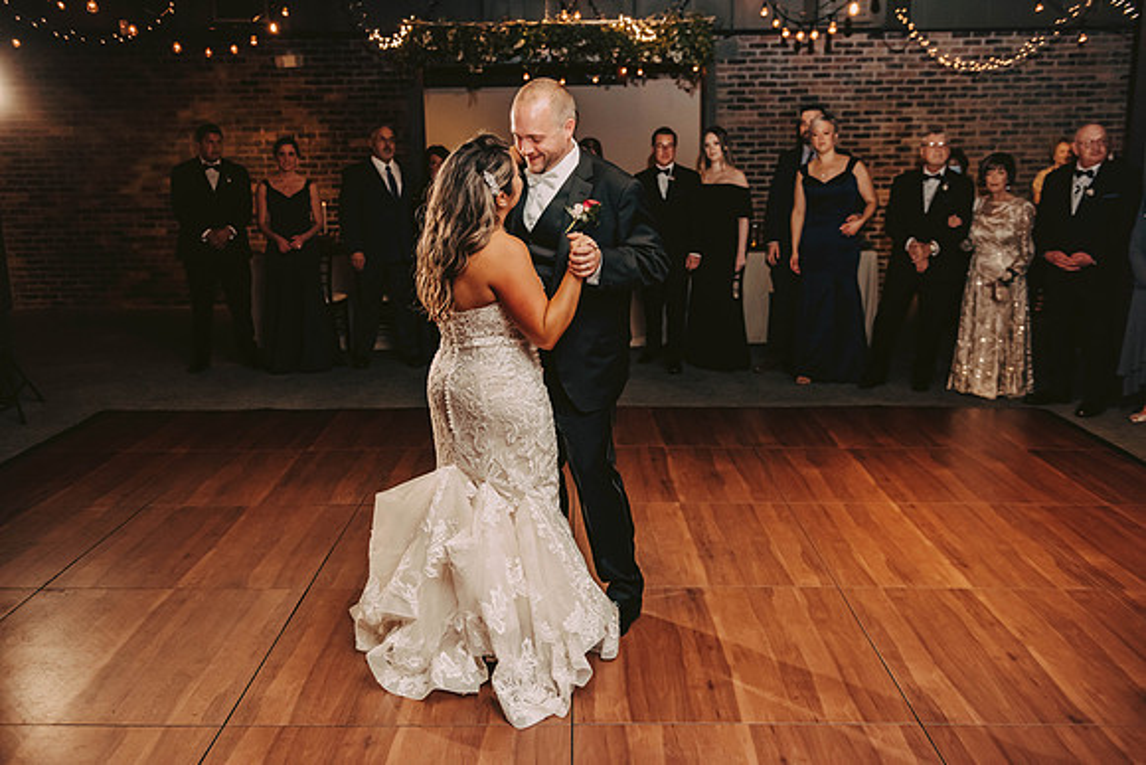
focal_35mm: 35
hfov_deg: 54.4
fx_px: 1114
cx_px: 573
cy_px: 382
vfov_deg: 37.9
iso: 2000
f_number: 3.2
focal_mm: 35
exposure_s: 1/200
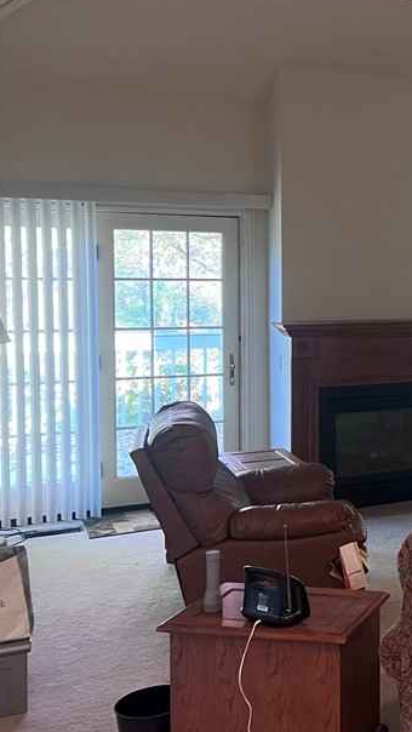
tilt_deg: -4.9
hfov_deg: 21.5
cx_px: 594
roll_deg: -1.3
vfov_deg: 42.8
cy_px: 316
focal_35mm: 48
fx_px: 932
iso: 200
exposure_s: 1/60
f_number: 1.5
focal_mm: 5.7
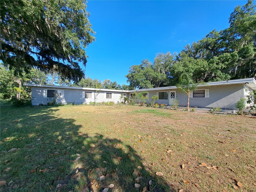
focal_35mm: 13
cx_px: 128
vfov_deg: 89.9
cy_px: 96
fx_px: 96
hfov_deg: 106.2
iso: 50
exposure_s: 1/724
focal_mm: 1.74
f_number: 2.2
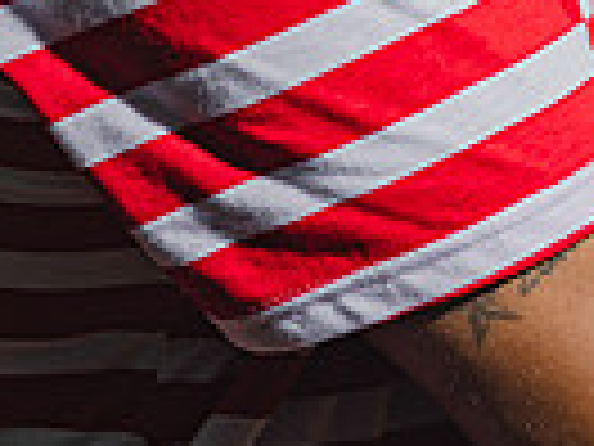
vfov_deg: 5.3
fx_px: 4788
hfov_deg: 7.1
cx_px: 254
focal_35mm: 279
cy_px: -239
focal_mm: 85
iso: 125
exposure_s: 1/200
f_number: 3.2
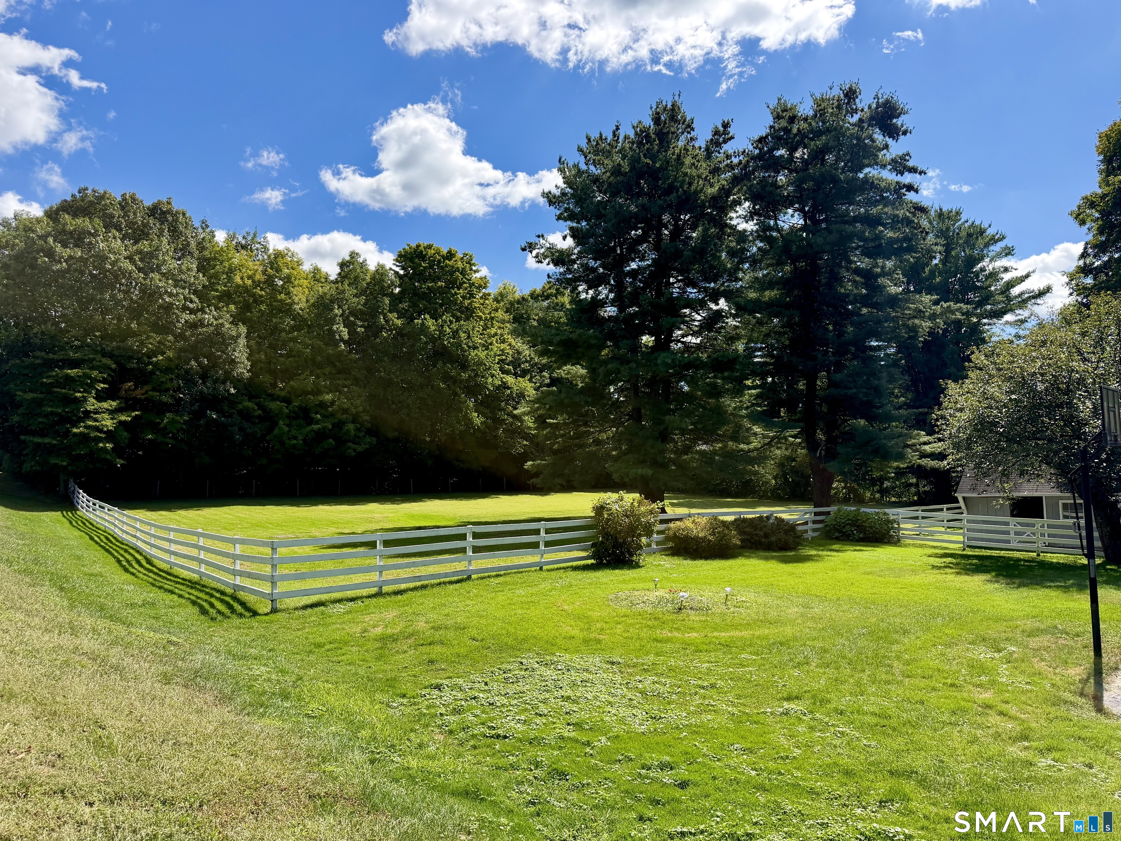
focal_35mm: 24
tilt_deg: +4.7
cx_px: 560
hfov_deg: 71.6
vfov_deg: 56.8
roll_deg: +0.8
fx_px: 777
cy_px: 420
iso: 100
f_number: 1.78
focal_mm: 6.76
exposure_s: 1/4673
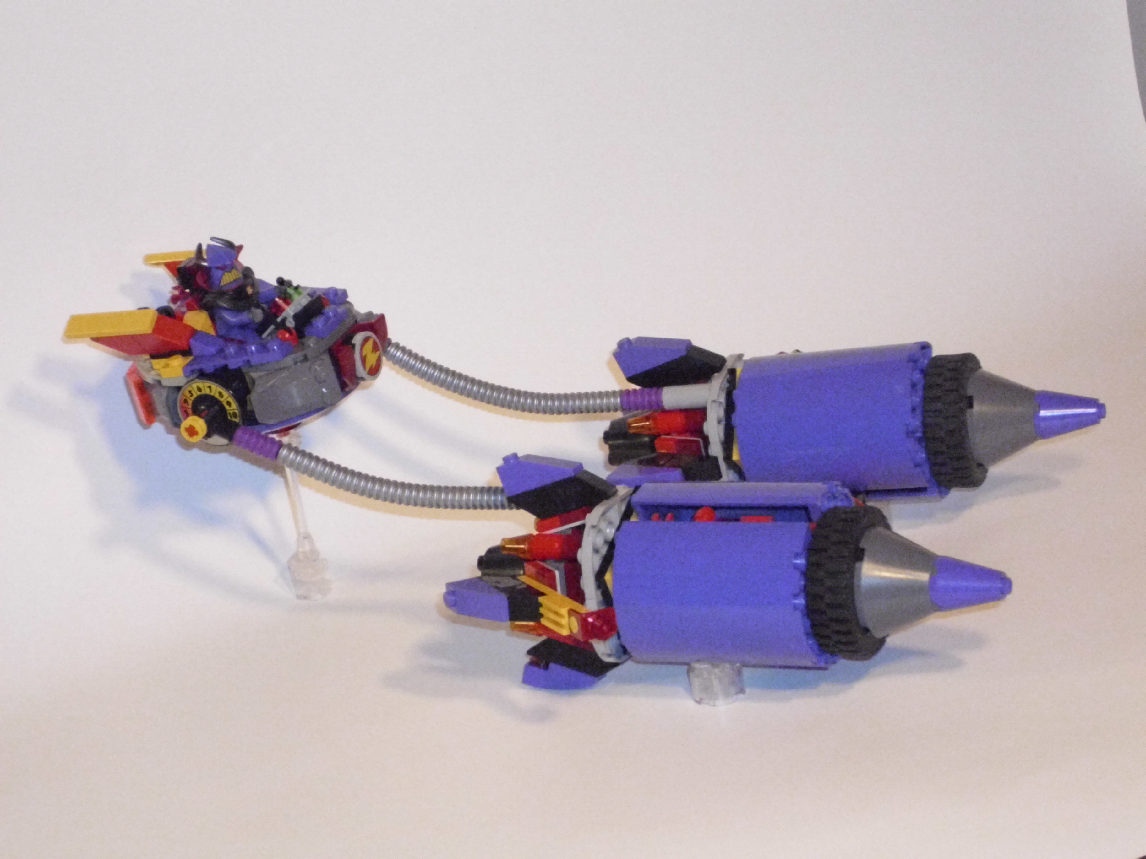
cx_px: 573
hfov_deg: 19.4
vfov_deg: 14.6
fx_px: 3344
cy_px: 430
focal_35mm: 101
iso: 800
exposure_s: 1/60
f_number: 5
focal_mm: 16.8
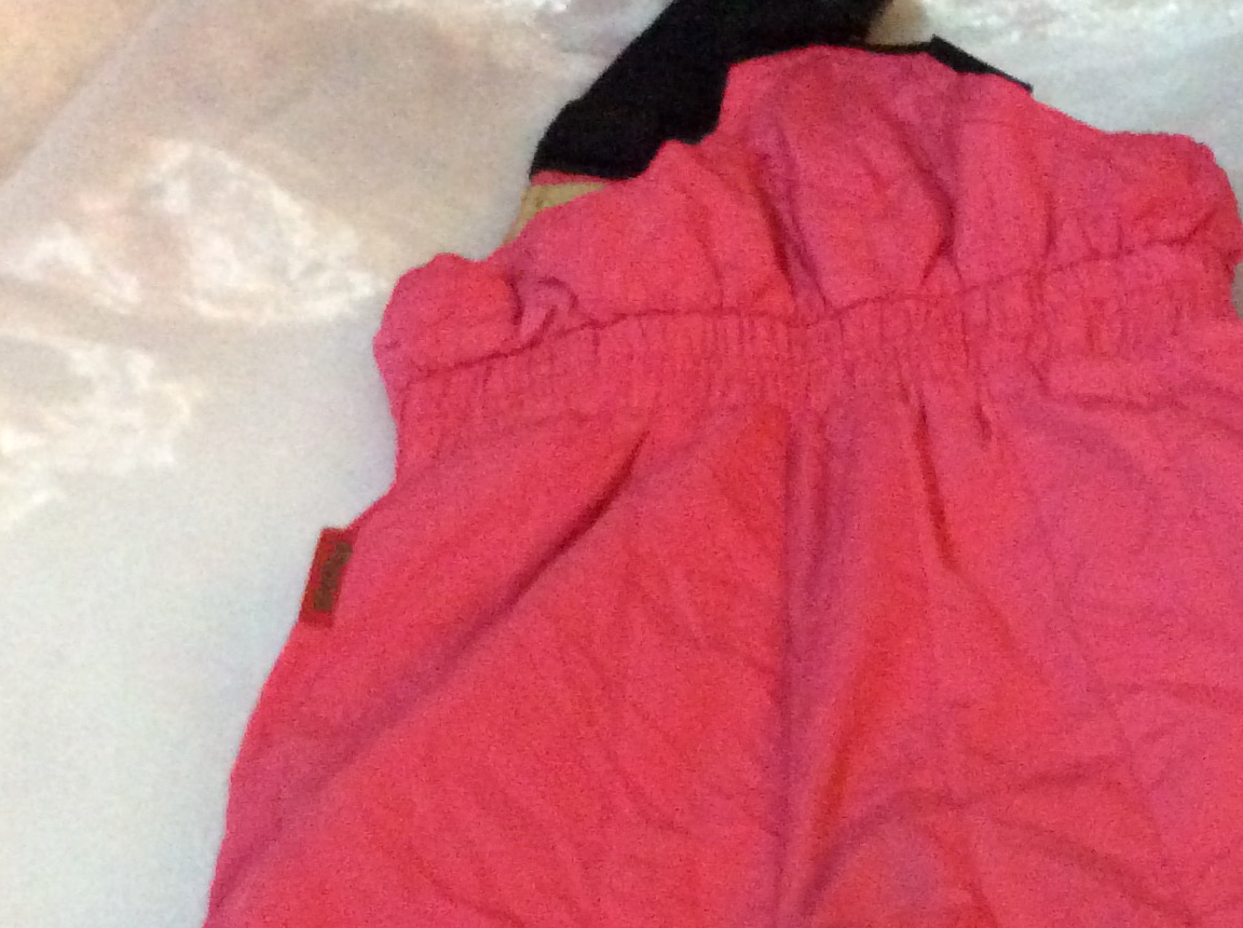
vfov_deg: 20.1
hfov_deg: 26.5
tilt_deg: -48.4
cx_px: 1030
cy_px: 770
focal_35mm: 72
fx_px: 2581
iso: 500
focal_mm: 3.3
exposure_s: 1/17
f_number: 2.4
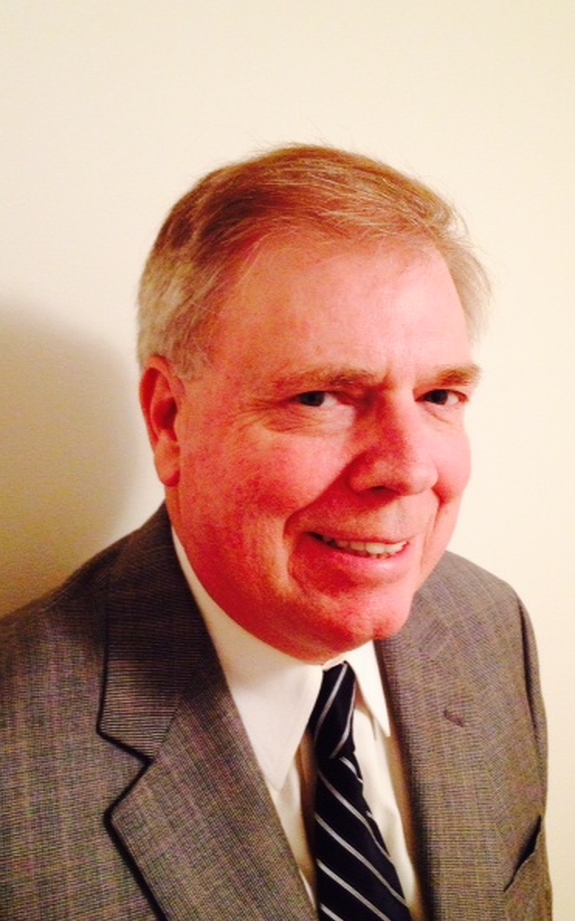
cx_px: 335
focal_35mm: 40
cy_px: 456
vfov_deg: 49.3
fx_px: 1003
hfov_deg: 31.9
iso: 400
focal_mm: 4.28
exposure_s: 1/15
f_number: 2.4
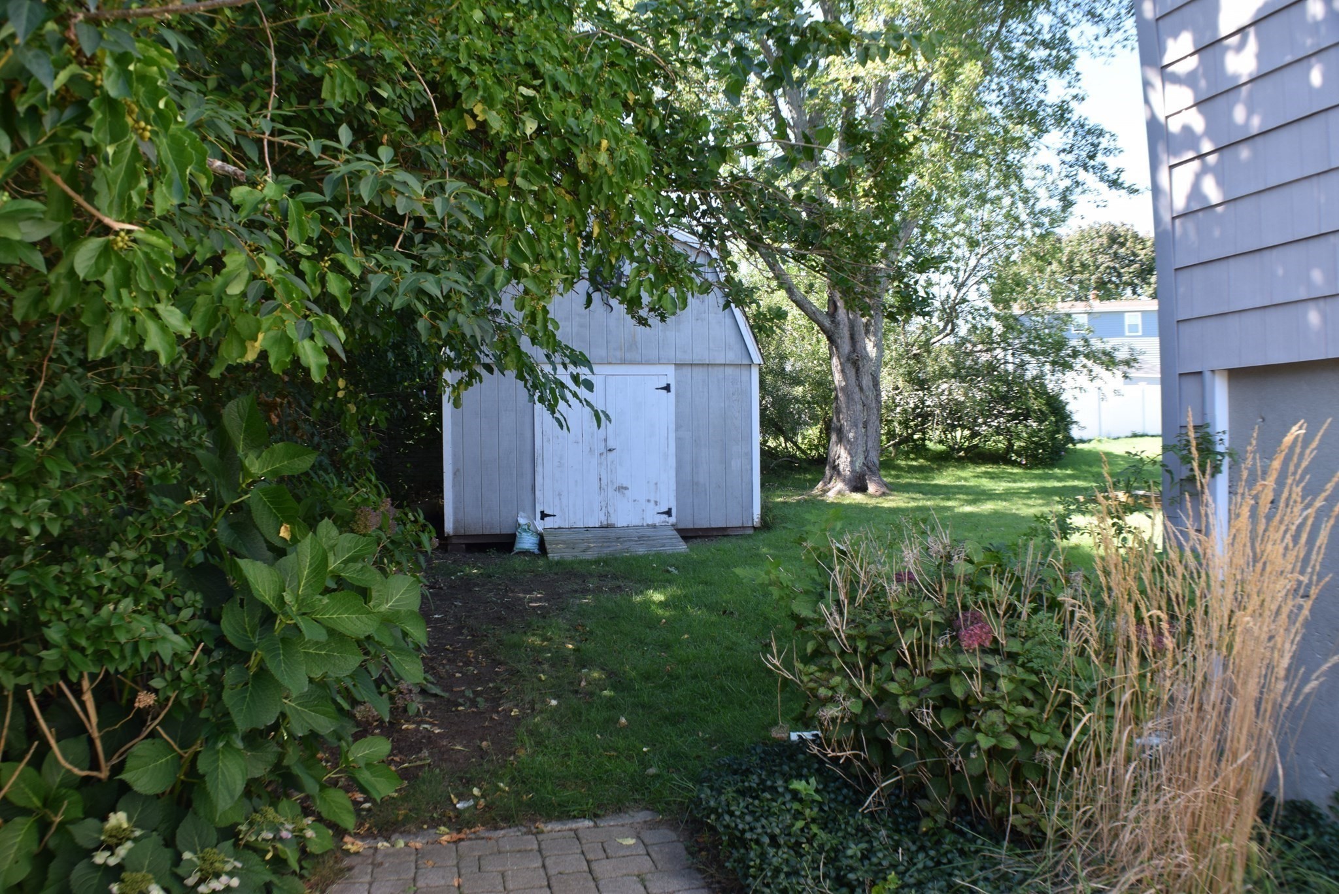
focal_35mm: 33
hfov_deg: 57.2
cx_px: 670
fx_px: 1228
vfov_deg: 40.0
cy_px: 447
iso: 400
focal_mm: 22
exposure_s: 1/160
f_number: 6.3
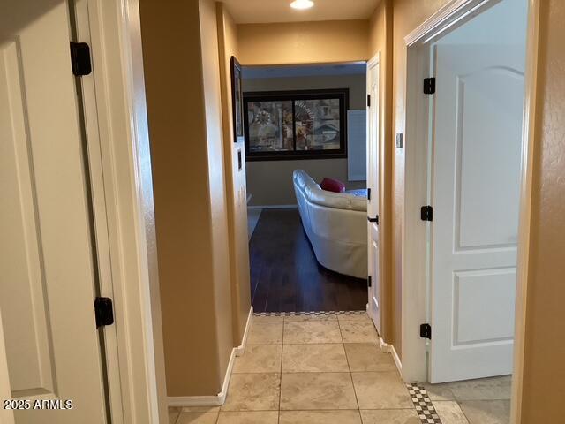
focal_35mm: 31
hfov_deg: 58.4
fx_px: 506
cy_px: 212
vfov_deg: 45.4
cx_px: 282
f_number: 2.4
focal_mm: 3.3
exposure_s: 1/40
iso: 250
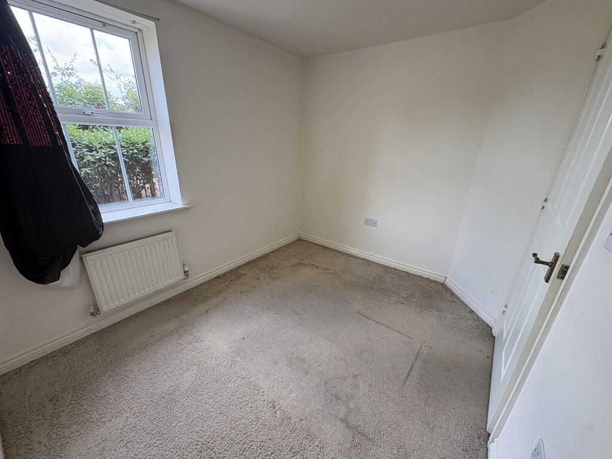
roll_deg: -1.5
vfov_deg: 85.7
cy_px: 230
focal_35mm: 14
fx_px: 248
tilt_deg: -19.7
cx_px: 306
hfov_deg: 102.1
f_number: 2.2
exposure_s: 1/99
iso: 125
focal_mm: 2.22
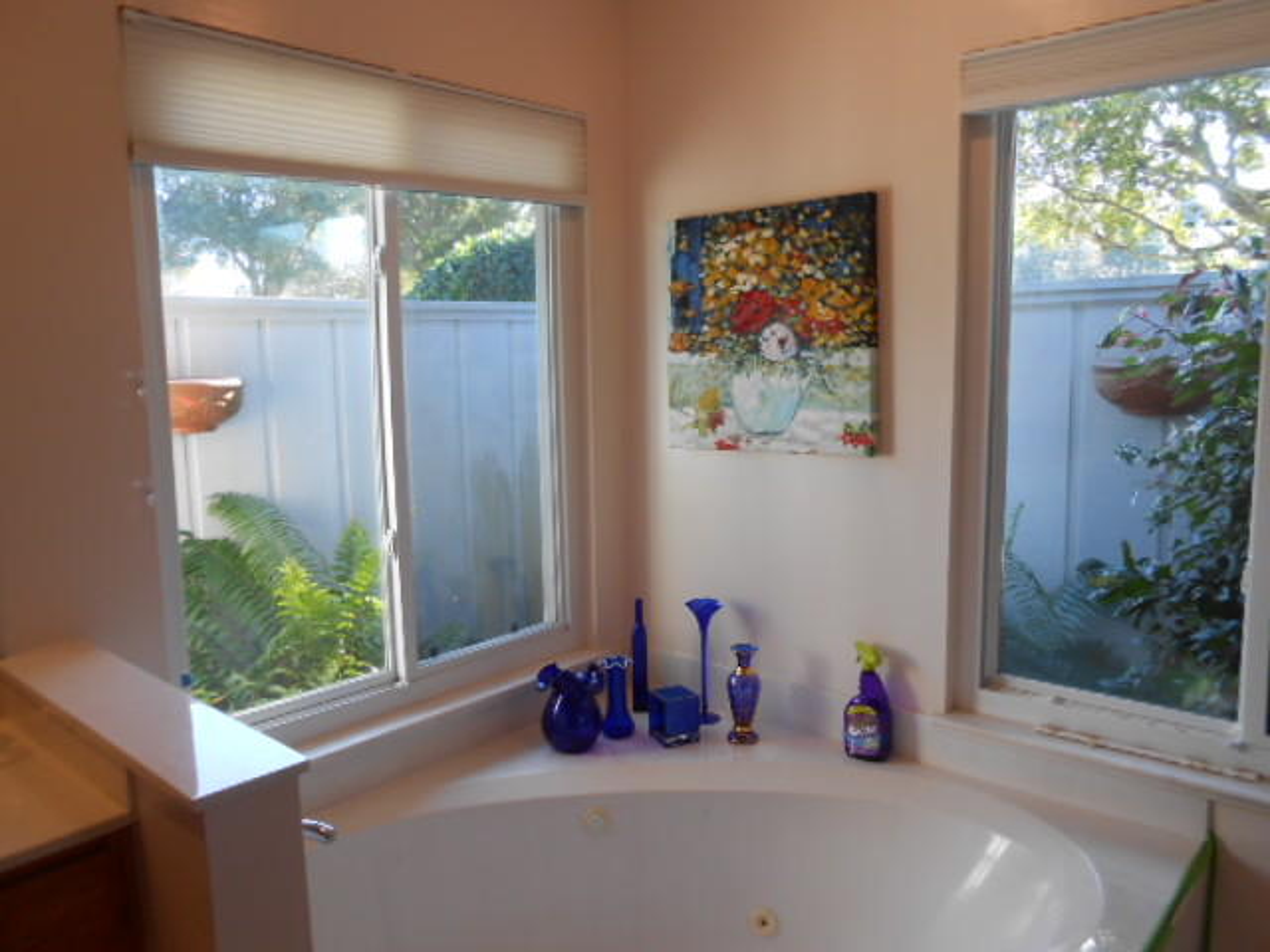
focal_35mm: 26
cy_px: 476
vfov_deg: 53.1
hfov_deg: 67.3
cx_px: 635
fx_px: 954
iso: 80
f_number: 3.5
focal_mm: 4.6
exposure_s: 1/30
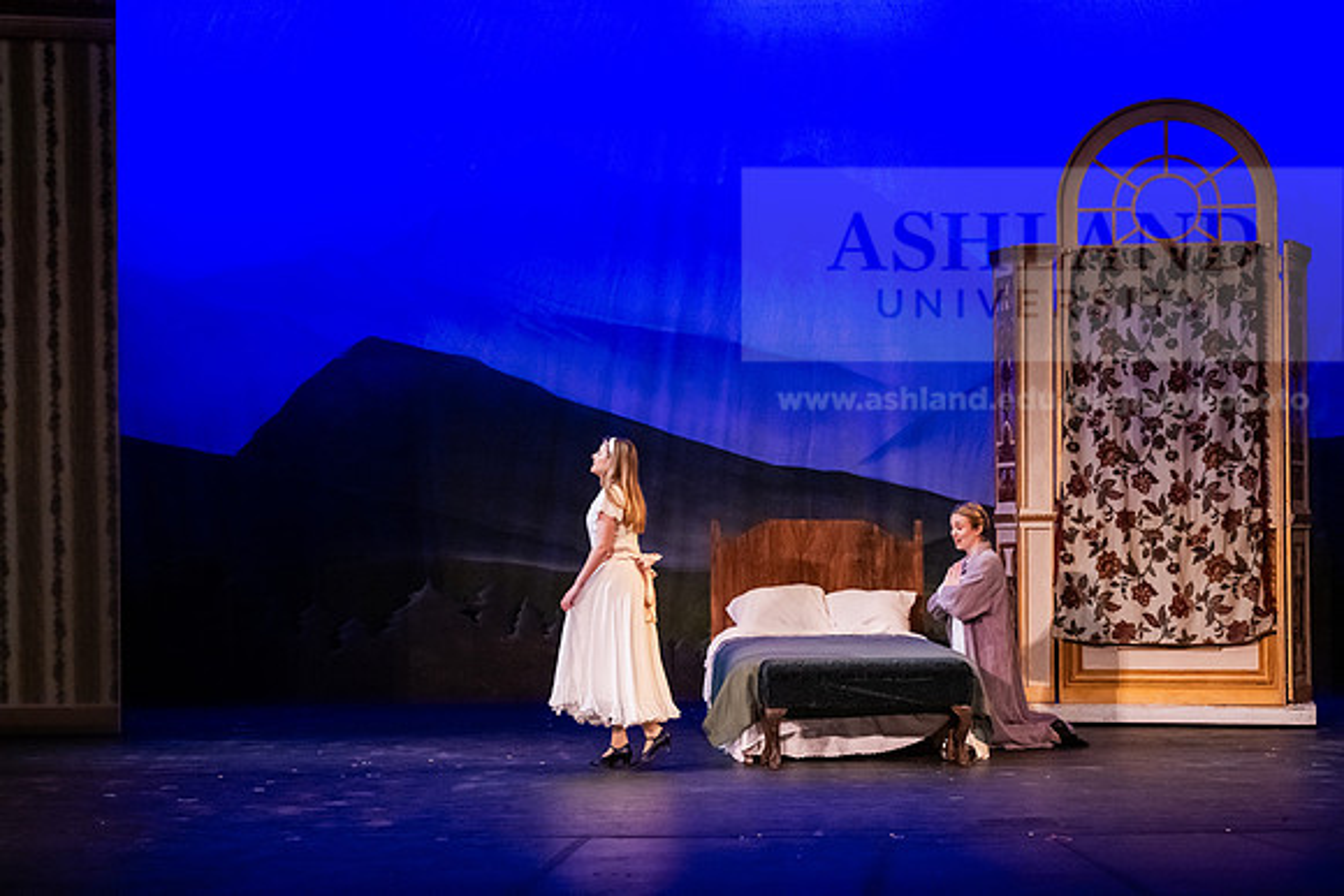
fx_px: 3361
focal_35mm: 90
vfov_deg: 15.2
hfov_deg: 22.6
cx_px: 672
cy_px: 448
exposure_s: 1/200
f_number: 2.8
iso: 5000
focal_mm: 90
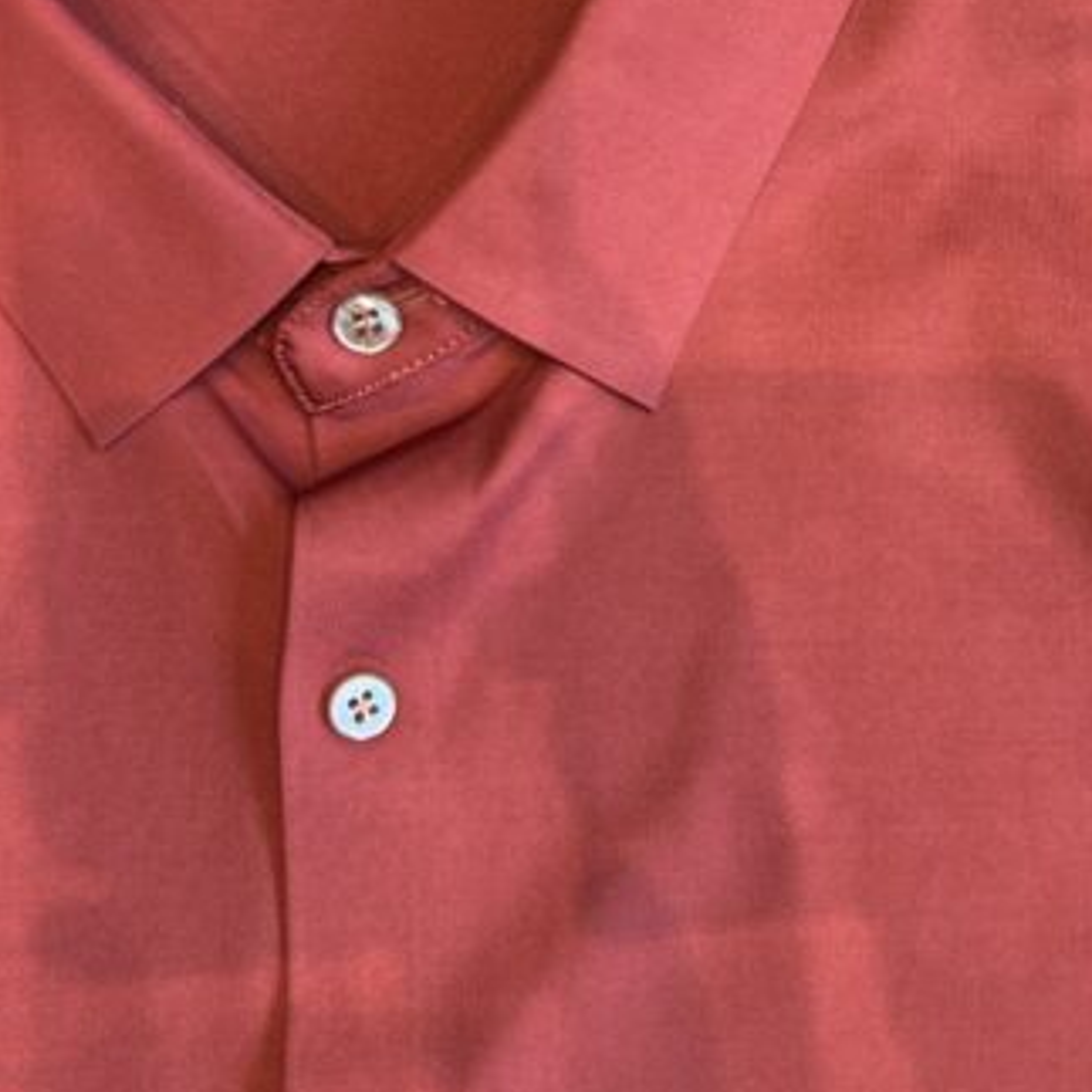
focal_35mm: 57
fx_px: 2034
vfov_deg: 29.3
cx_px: 876
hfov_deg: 29.4
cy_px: 196
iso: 40
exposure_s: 1/100
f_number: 1.5
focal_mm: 5.7
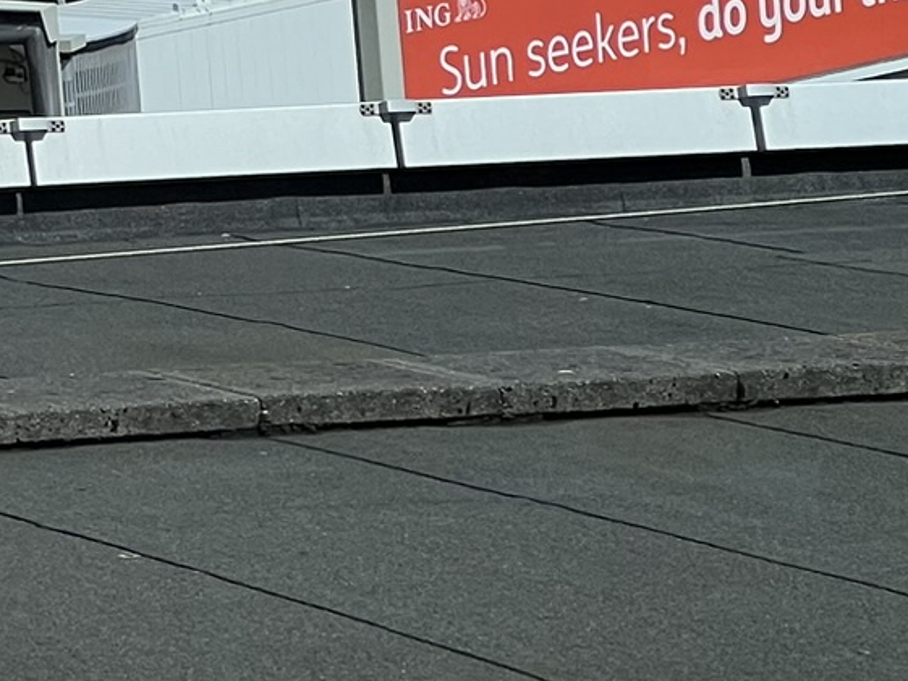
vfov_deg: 5.3
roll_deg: +1.3
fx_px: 7372
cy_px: -290
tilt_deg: -3.2
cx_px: -665
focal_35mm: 281
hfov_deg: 6.9
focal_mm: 9
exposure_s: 1/1043
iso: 32
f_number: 2.8
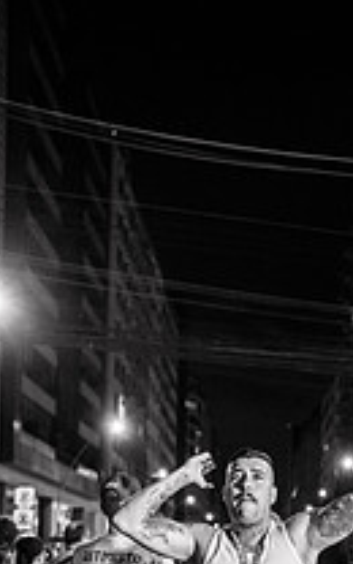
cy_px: 553
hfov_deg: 24.2
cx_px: 263
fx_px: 816
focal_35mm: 53
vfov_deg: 34.9
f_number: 1.8
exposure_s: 1/320
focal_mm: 24
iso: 2500
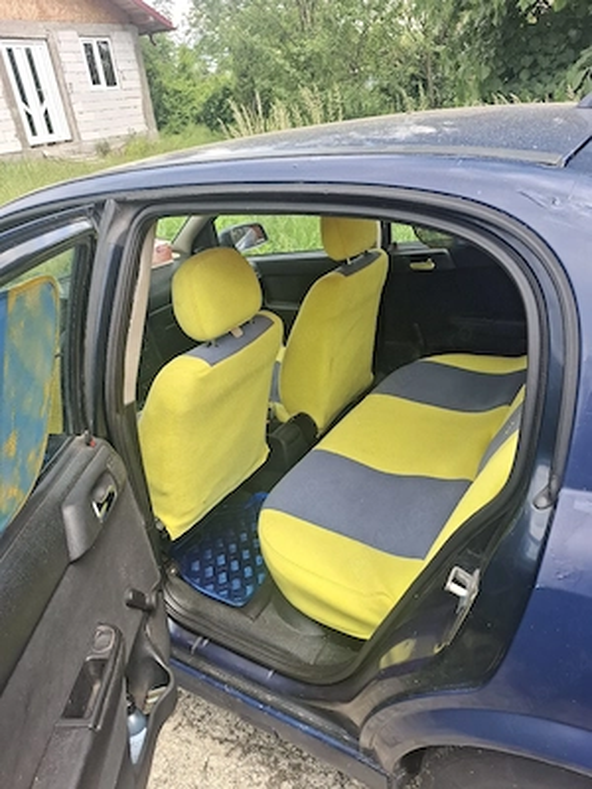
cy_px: 394
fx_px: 524
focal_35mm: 23
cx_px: 296
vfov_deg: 73.9
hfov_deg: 58.9
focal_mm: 5.54
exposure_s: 1/476
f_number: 1.8
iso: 50
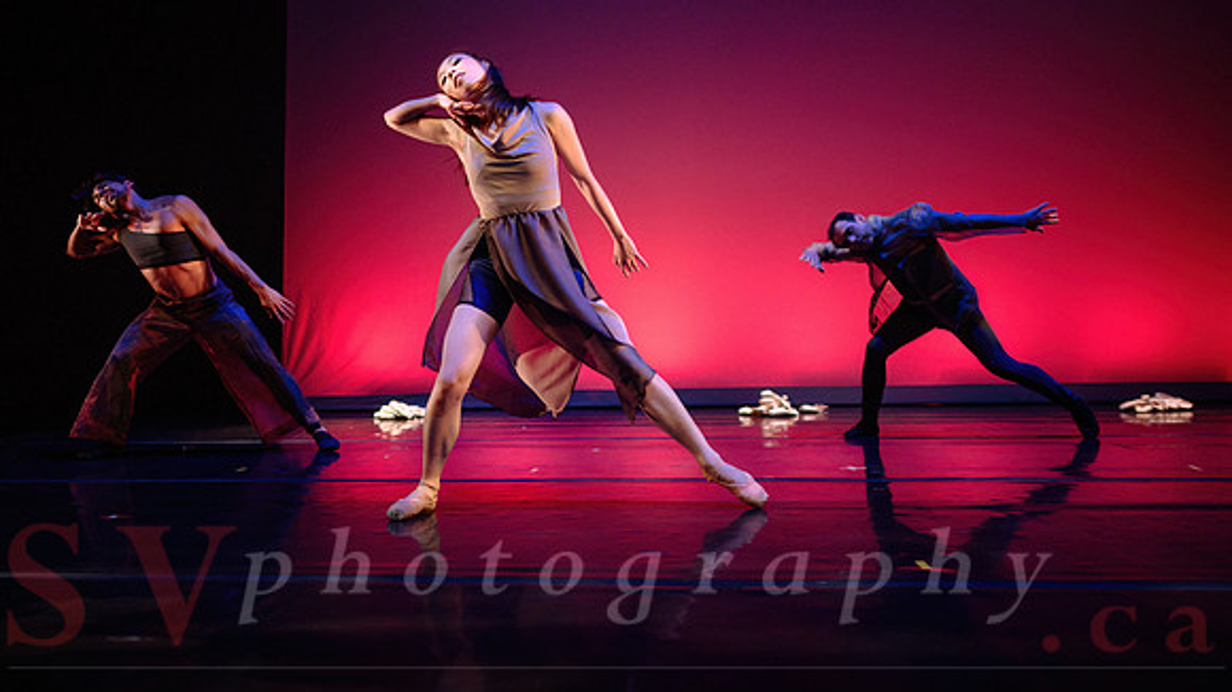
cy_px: 267
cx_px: 627
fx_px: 1009
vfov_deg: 37.7
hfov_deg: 62.8
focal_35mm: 31
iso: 1000
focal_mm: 24
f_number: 1.4
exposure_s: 1/400
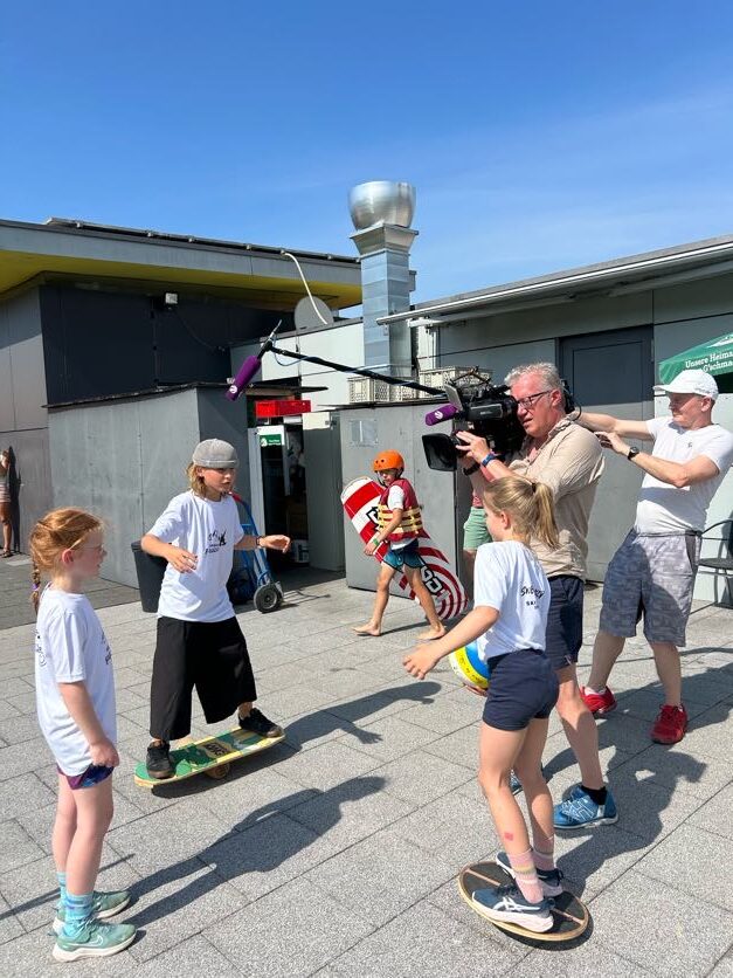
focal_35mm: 26
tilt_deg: -4.5
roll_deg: -0.8
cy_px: 489
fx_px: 734
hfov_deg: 53.1
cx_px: 366
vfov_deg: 67.3
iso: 50
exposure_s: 1/4831
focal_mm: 5.7
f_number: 1.5
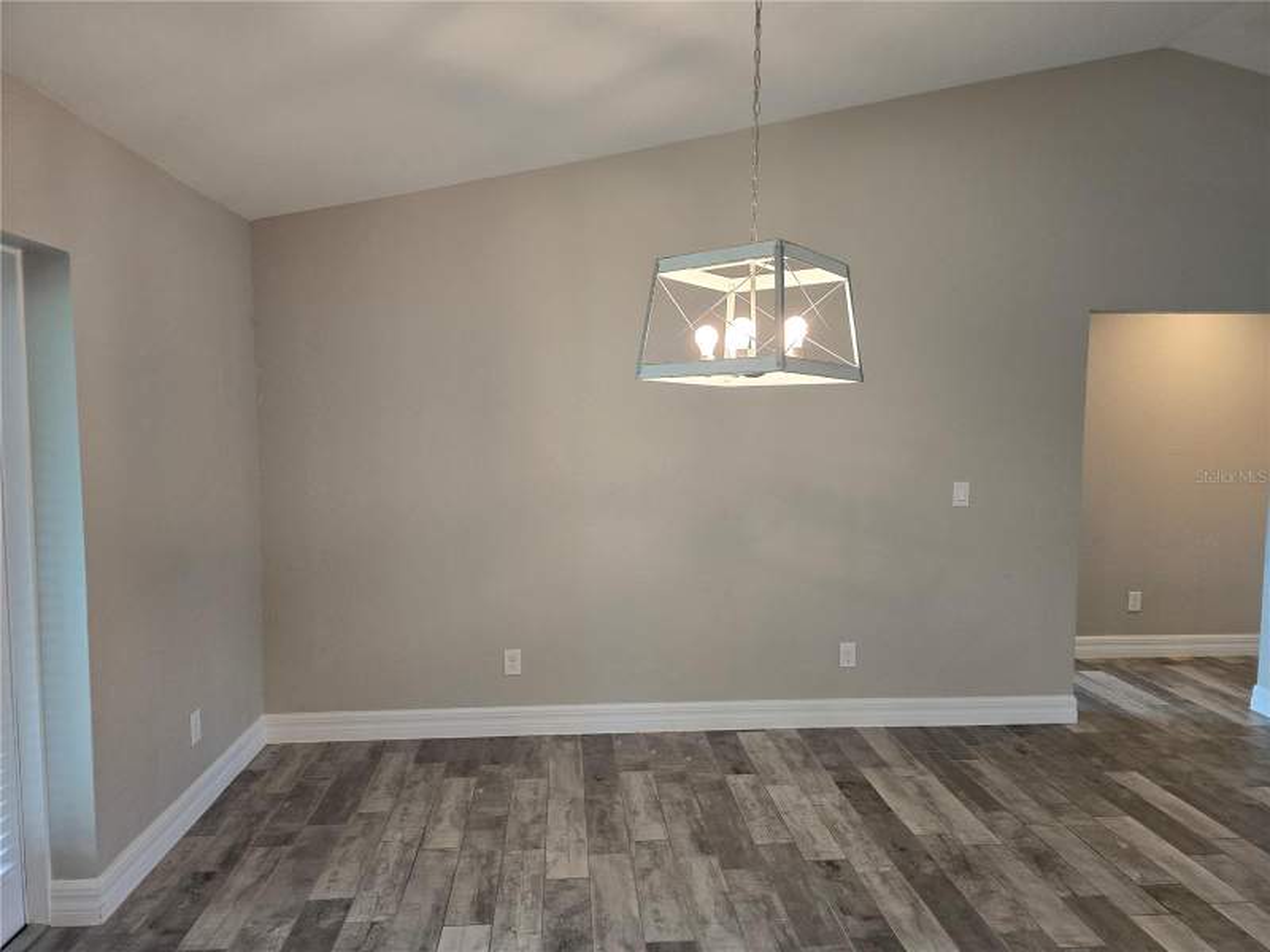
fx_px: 844
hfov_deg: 73.9
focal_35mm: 23
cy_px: 476
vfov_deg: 58.9
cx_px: 635
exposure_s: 1/120
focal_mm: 6.3
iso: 160
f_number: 1.7
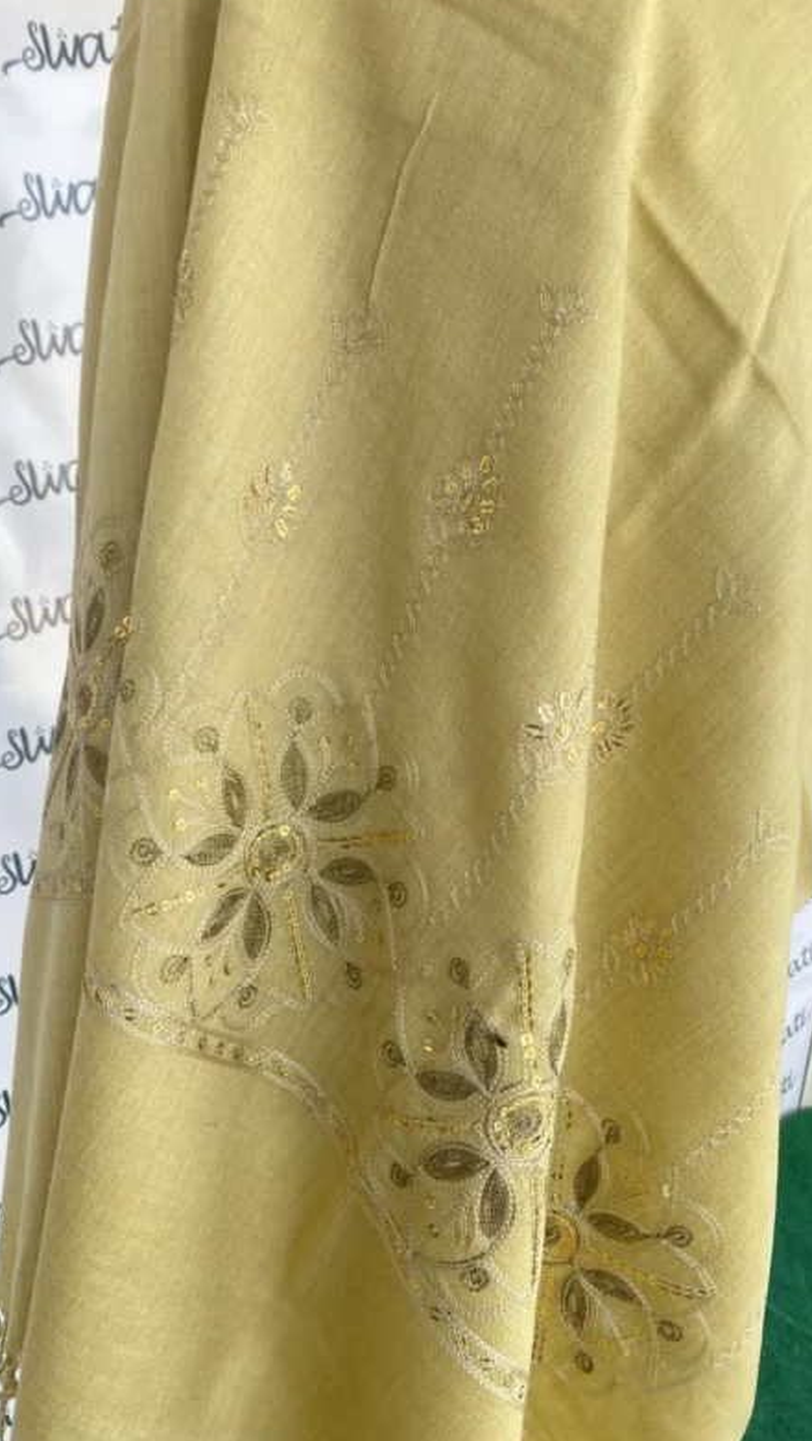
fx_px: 1109
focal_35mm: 29
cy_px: 721
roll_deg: -2.9
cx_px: 310
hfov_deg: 40.0
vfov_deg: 66.0
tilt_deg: -9.1
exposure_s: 1/193
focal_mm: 4.25
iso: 32
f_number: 1.8
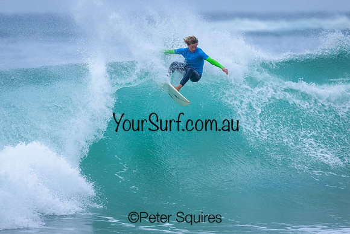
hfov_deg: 2.6
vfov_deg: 1.7
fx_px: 7779
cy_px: 117
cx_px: 175
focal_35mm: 800
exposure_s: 1/2000
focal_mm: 800
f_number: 6.3
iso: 450
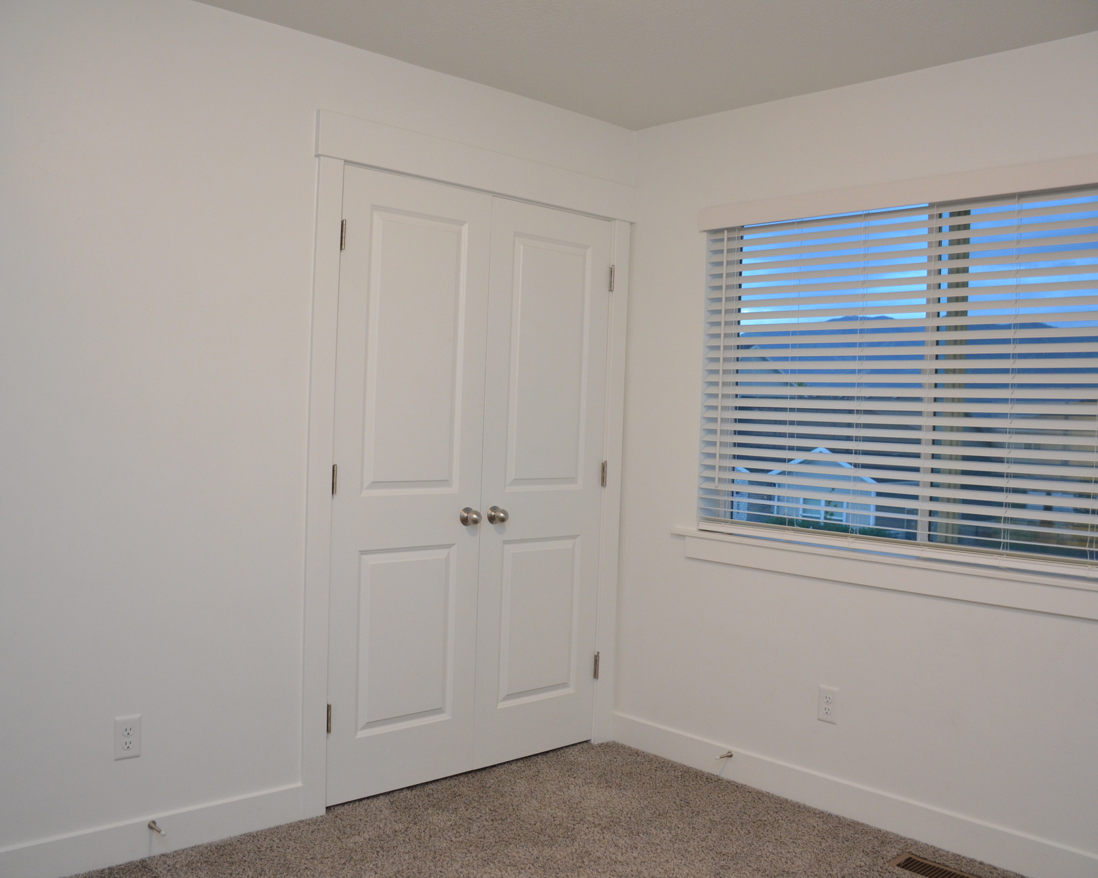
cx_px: 545
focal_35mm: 31
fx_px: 1007
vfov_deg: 47.1
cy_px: 440
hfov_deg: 57.2
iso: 800
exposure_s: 1/60
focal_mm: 18
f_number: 4
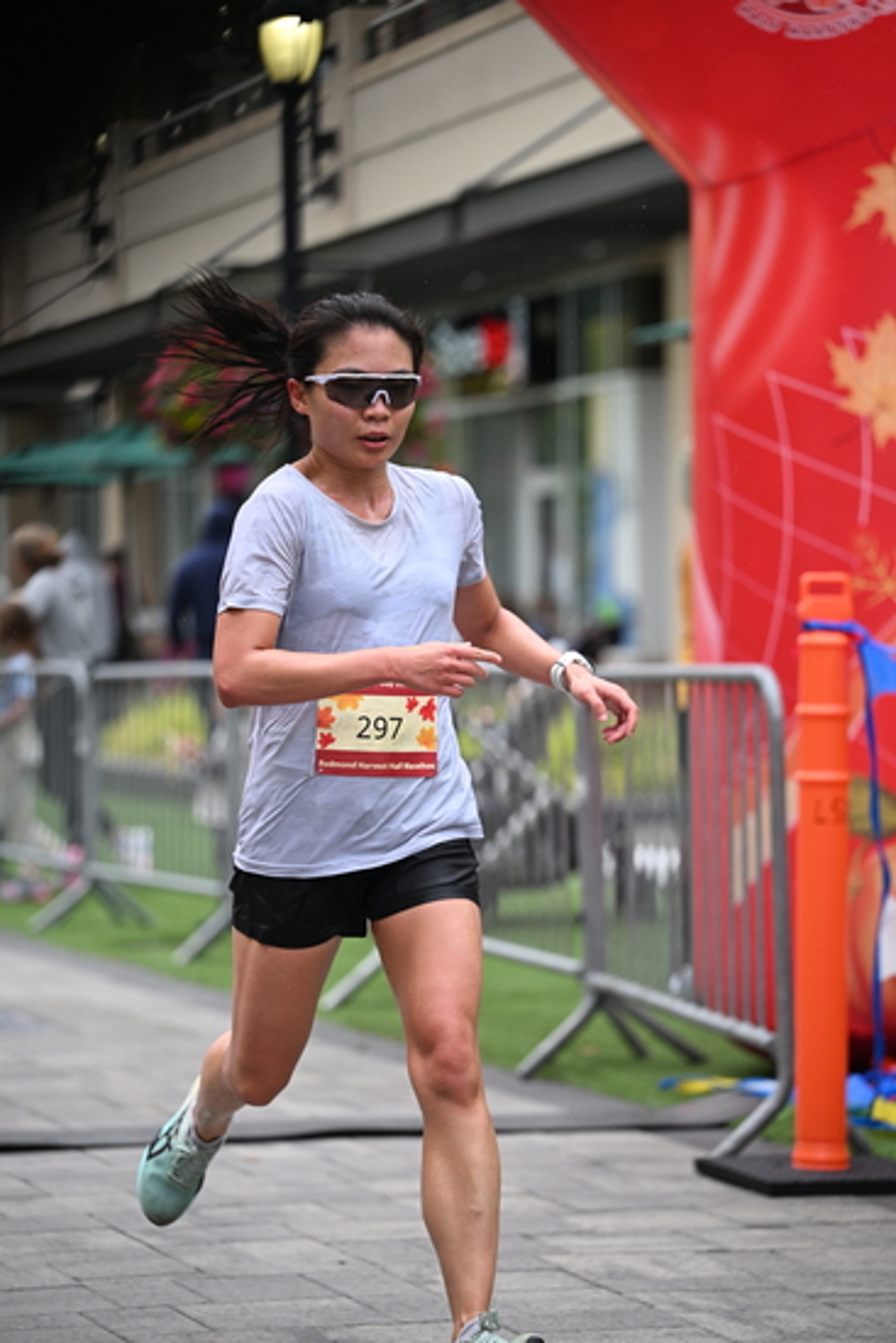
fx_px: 4477
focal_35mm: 120
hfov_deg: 11.4
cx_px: 448
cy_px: 672
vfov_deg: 17.1
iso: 1250
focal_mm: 120
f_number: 2.8
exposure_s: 1/2500
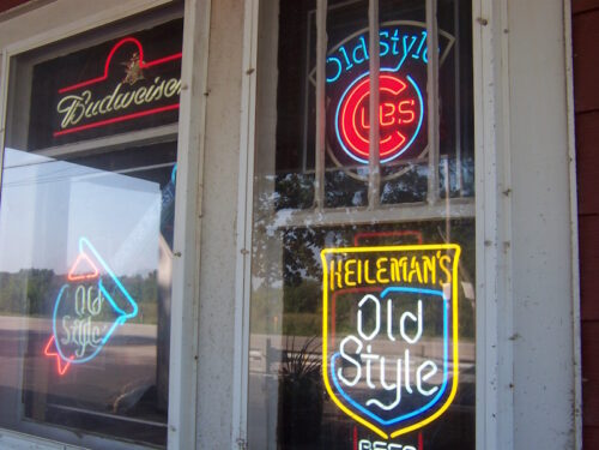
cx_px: 300
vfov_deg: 39.7
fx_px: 623
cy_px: 225
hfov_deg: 51.4
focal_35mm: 36
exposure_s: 1/180
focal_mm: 5.6
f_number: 3.4
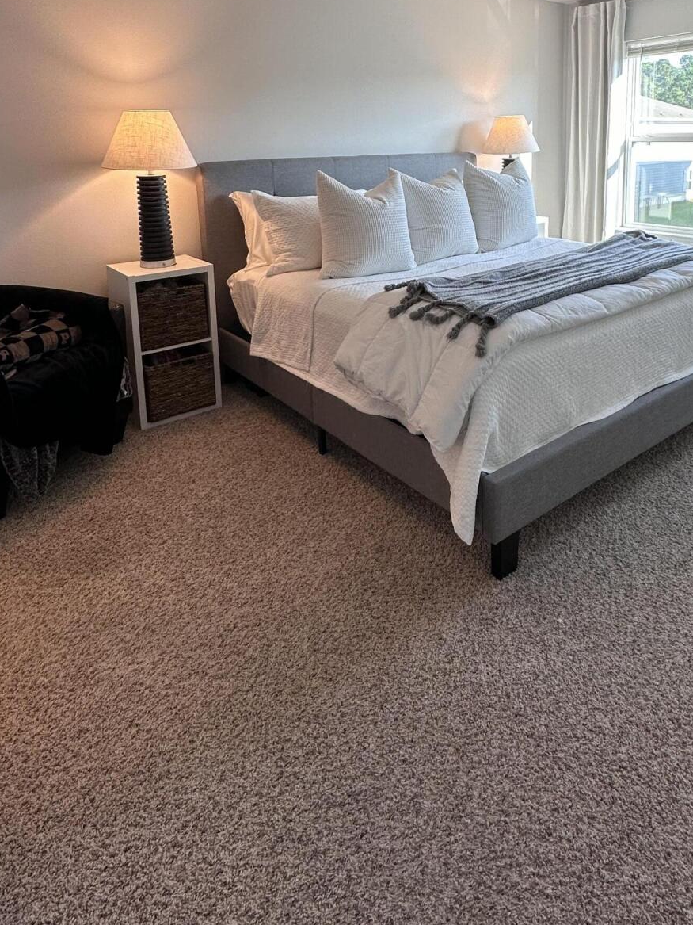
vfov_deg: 67.7
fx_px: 641
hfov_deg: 56.3
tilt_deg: -8.8
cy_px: 248
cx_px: 422
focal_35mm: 24
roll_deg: +0.0
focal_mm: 2.22
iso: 80
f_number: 2.2
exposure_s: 1/120
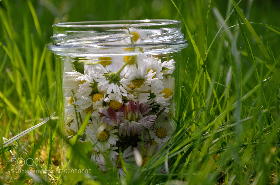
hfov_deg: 19.5
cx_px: 140
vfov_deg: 13.0
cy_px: 92
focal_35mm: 105
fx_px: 815
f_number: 7.1
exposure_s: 1/200
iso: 200
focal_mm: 70
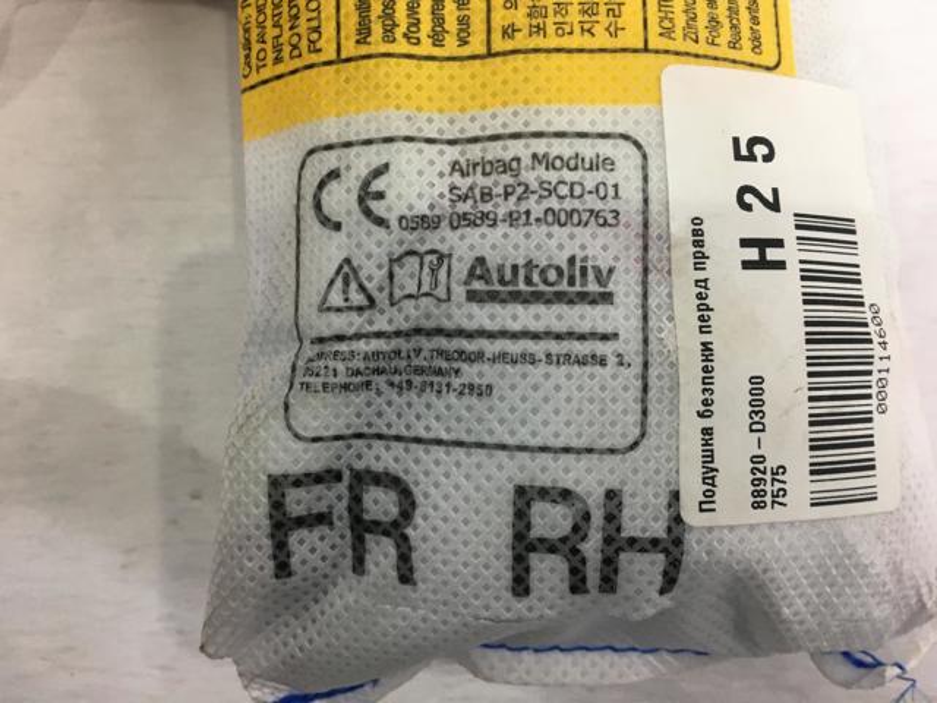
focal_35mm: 29
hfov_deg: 61.7
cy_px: 352
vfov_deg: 48.2
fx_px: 785
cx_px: 468
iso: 25
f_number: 2.2
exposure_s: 1/33
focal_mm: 4.15
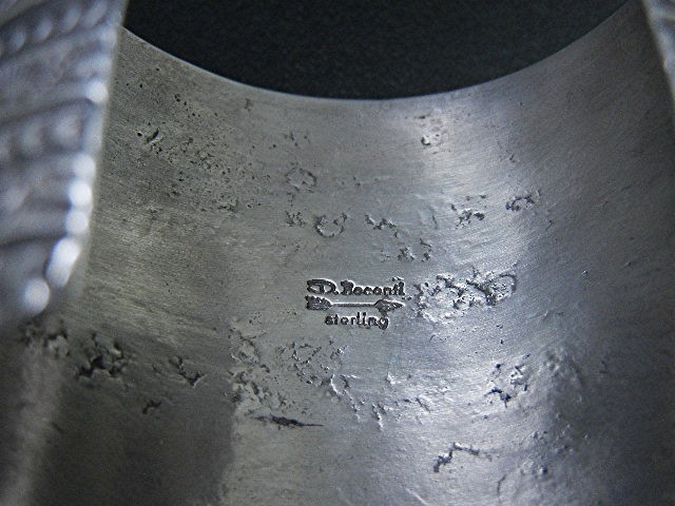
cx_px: 338
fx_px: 877
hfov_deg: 42.1
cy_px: 253
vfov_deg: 32.2
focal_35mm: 45
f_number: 7.6
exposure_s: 1/30
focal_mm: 8.1
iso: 429
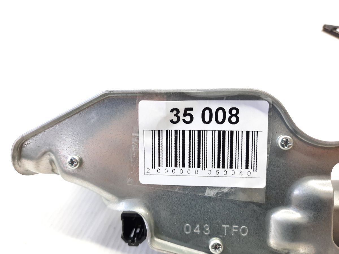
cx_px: 170
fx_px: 245
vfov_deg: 54.9
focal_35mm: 25
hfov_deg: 69.4
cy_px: 127
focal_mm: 4.6
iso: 160
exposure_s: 1/50
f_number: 2
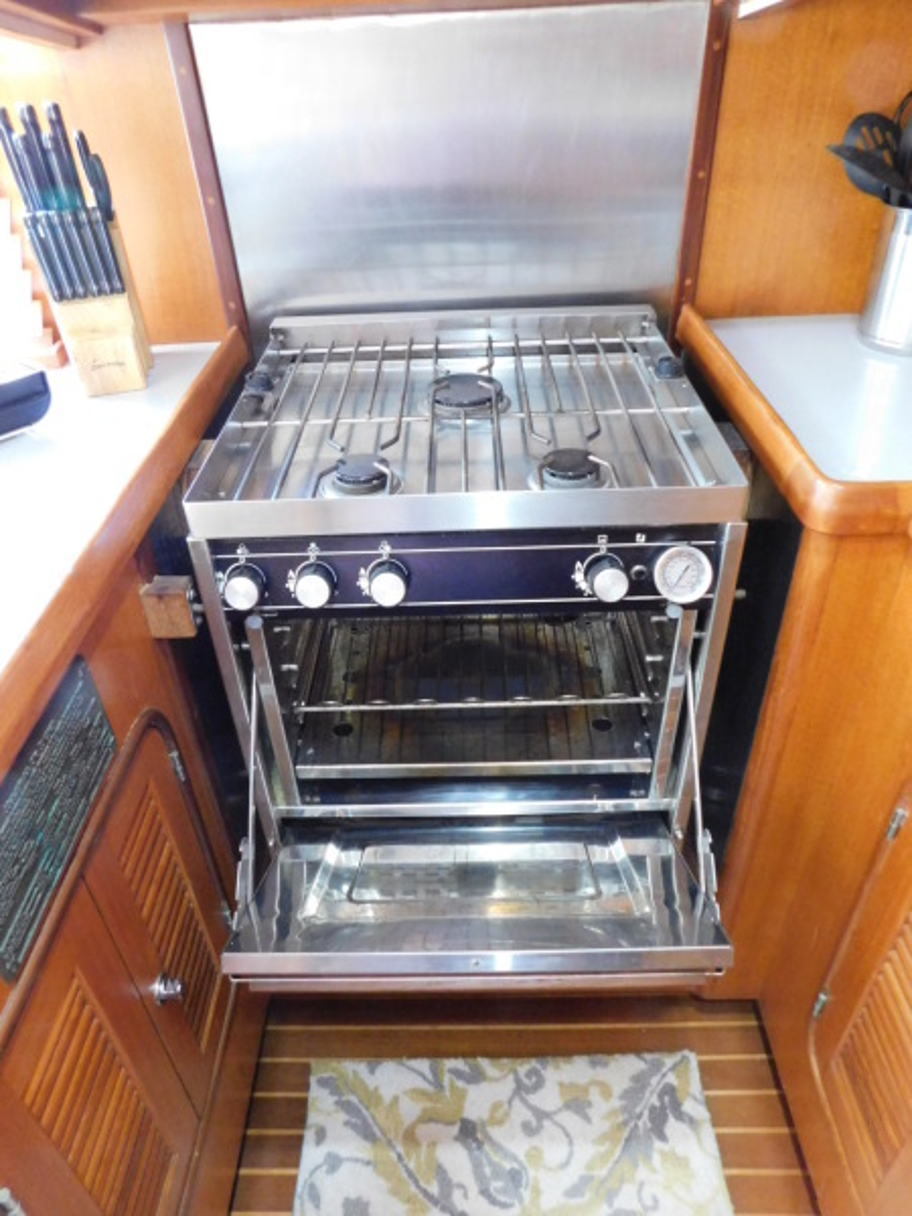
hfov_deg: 56.8
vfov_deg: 71.6
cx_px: 456
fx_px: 843
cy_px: 608
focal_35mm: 24
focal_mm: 4.1
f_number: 3
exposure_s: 1/8
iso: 800
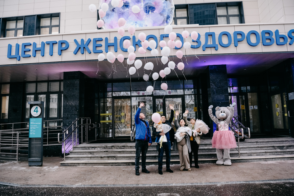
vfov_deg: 51.3
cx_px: 149
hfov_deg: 71.5
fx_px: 204
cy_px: 98
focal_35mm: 25
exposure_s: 1/800
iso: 2000
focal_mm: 24
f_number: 4.5
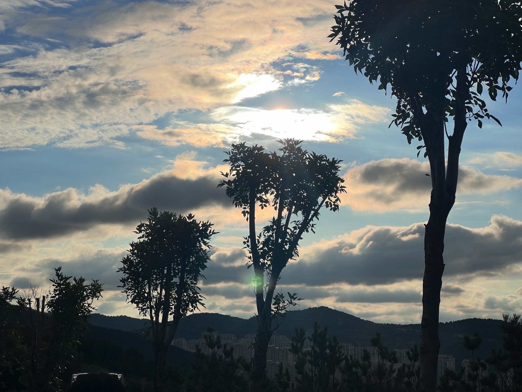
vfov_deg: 19.1
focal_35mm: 77
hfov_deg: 25.3
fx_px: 1161
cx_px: 261
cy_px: 196
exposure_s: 1/3215
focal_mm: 9
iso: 25
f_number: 2.8
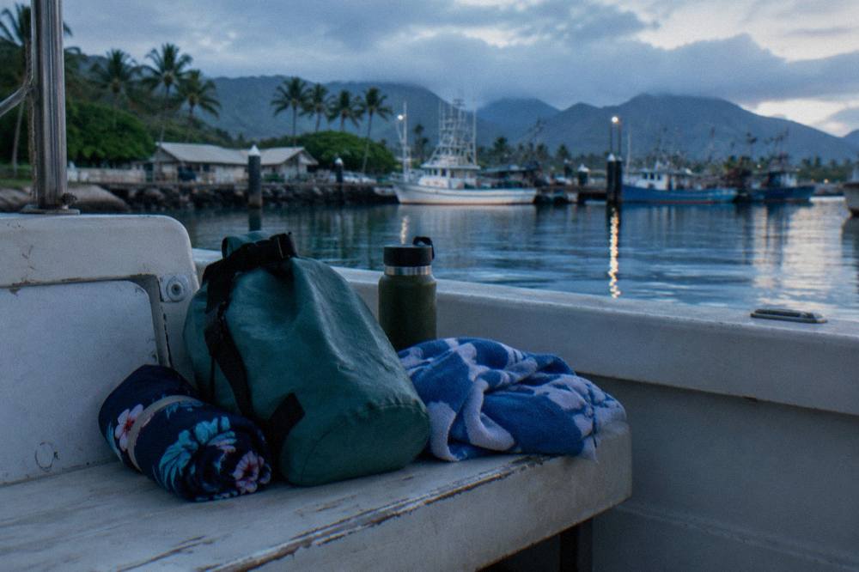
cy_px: 286
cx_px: 430
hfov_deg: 51.9
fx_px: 883
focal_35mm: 37
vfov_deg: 35.9
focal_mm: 37
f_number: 9
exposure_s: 1/25
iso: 5000
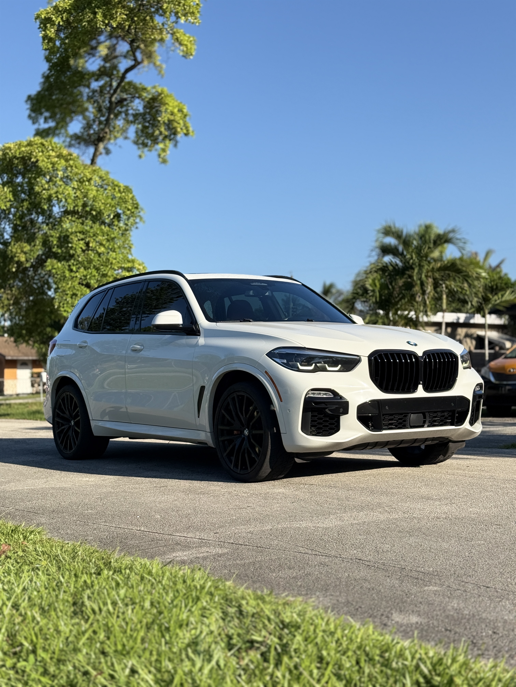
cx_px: 258
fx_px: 954
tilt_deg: +2.3
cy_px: 344
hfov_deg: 30.3
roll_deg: +0.2
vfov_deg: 39.7
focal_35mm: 48
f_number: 1.78
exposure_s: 1/4329
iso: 64
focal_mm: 6.76
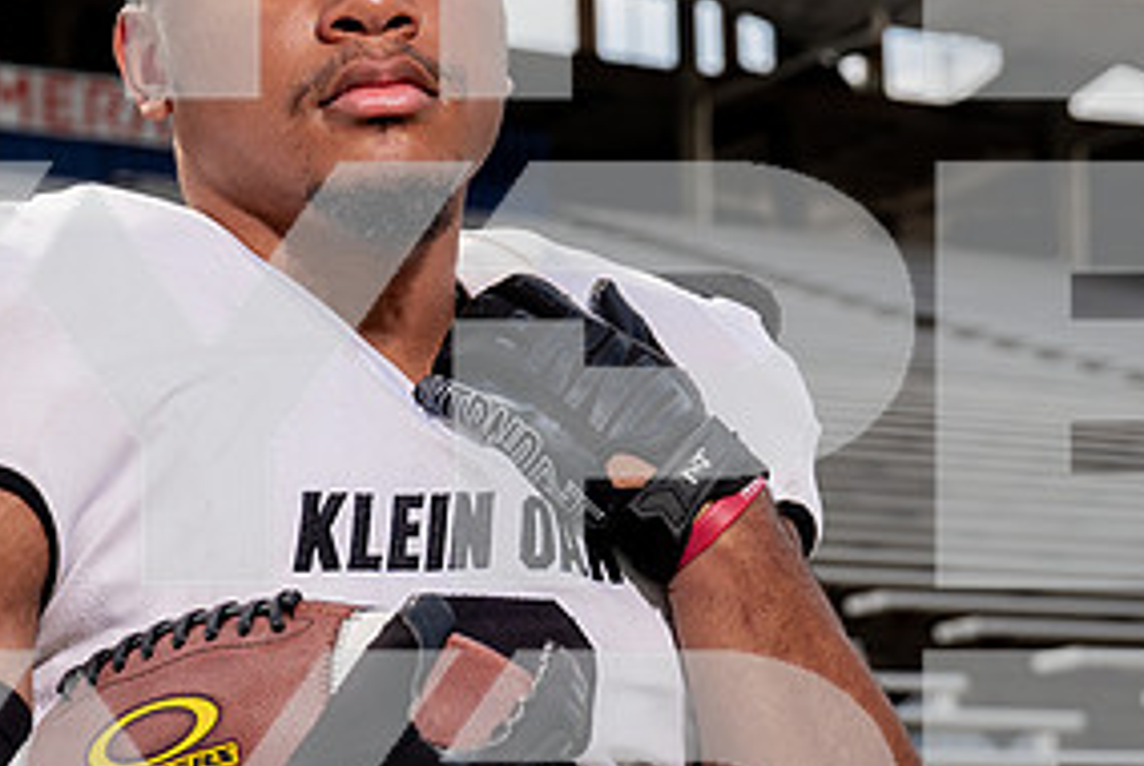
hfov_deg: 20.1
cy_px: 377
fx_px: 3213
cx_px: 375
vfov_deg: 13.6
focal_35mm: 101
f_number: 5
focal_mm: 48
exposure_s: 1/640
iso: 100
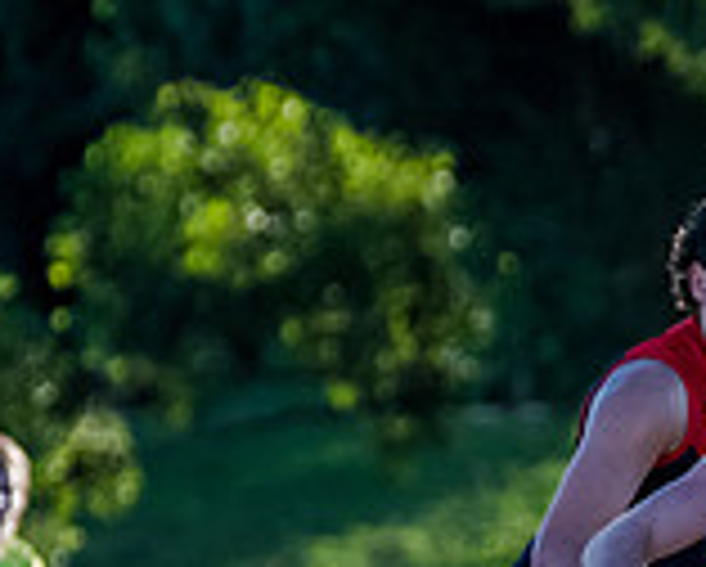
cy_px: 814
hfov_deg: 1.7
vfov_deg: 1.4
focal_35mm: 1107
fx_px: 23159
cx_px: 991
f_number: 6.3
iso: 1000
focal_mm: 250
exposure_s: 1/2000
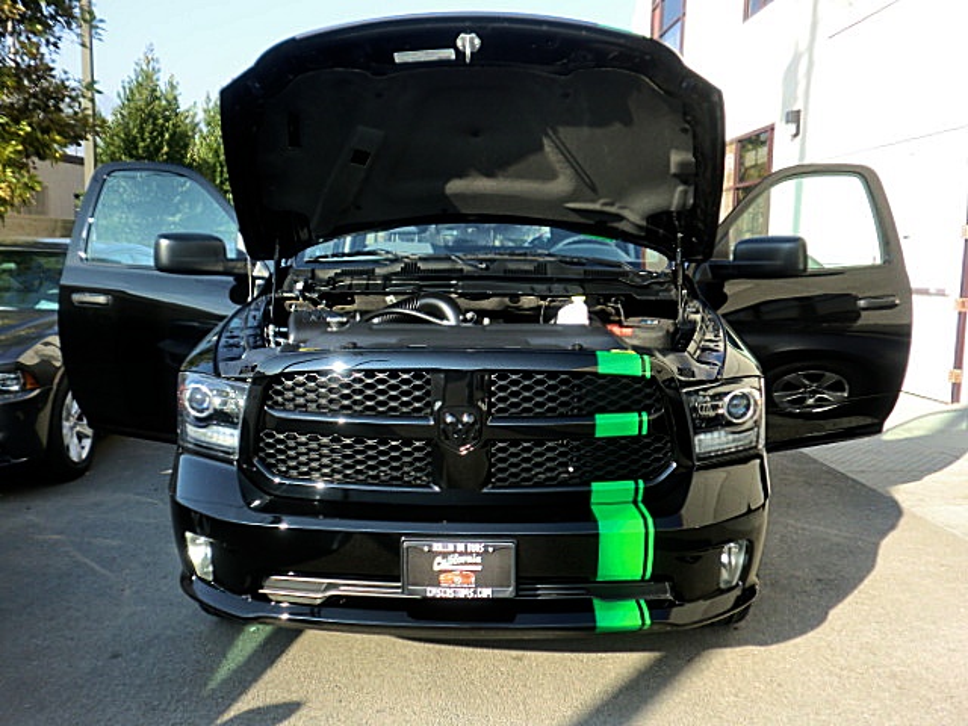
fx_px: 867
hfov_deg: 58.4
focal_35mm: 31
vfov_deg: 45.4
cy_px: 363
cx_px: 484
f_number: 2.8
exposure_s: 1/250
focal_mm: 5.58
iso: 64
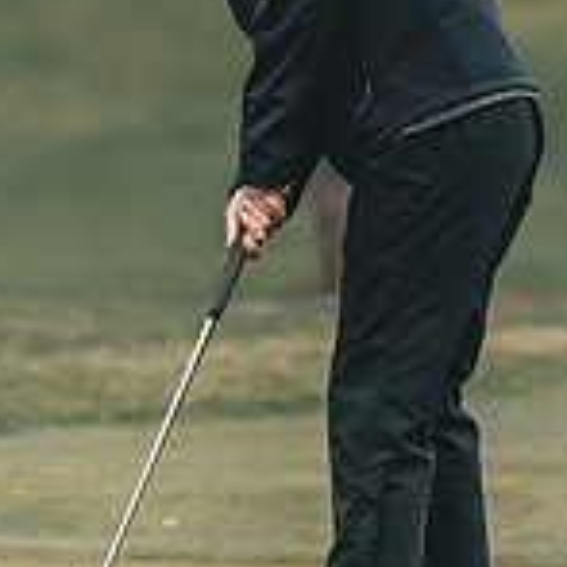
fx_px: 11582
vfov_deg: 2.8
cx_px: 27
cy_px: 176
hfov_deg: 2.8
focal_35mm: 625
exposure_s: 1/4000
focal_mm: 150
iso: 640
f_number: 2.8
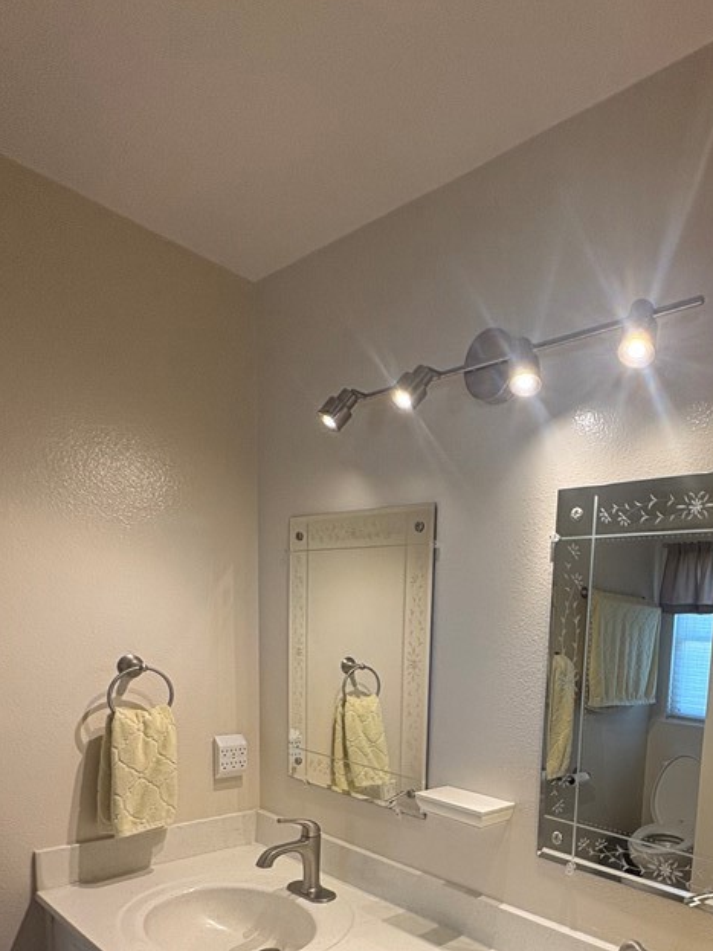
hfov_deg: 55.2
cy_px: 719
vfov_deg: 68.9
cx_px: 559
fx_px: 632
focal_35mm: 23
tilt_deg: -9.4
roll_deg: -4.5
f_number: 2.2
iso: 125
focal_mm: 2.22
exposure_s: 1/60
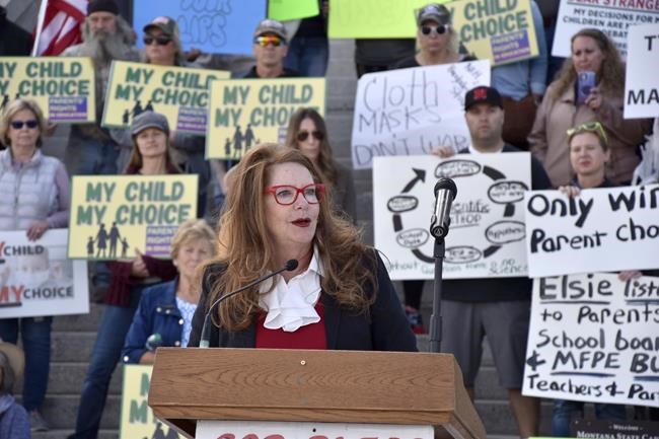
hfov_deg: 13.0
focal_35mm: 158
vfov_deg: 8.7
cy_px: 220
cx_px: 330
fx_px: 2882
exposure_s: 1/320
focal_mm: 105
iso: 100
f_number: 5.6
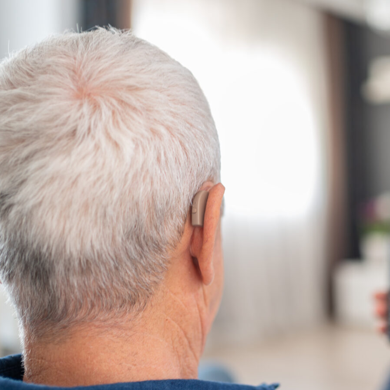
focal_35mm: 51
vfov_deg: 33.4
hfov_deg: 32.8
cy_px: 205
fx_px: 650
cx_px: 285
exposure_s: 1/10
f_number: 1.8
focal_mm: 35
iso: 80
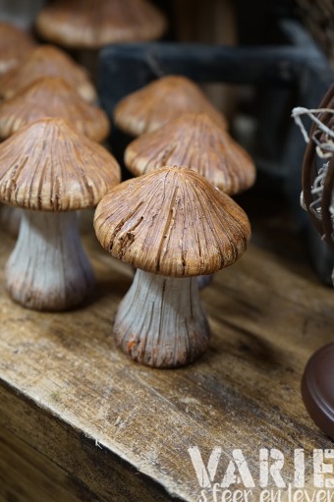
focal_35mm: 47
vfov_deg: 41.9
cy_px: 218
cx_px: 146
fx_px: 655
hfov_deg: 28.6
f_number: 4
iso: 1600
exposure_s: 1/60
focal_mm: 40
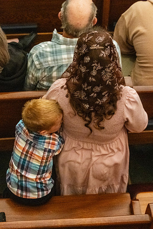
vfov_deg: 12.5
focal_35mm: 165
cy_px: 114
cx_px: 73
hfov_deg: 8.3
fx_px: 1052
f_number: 6.3
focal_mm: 110
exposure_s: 1/60
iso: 5000
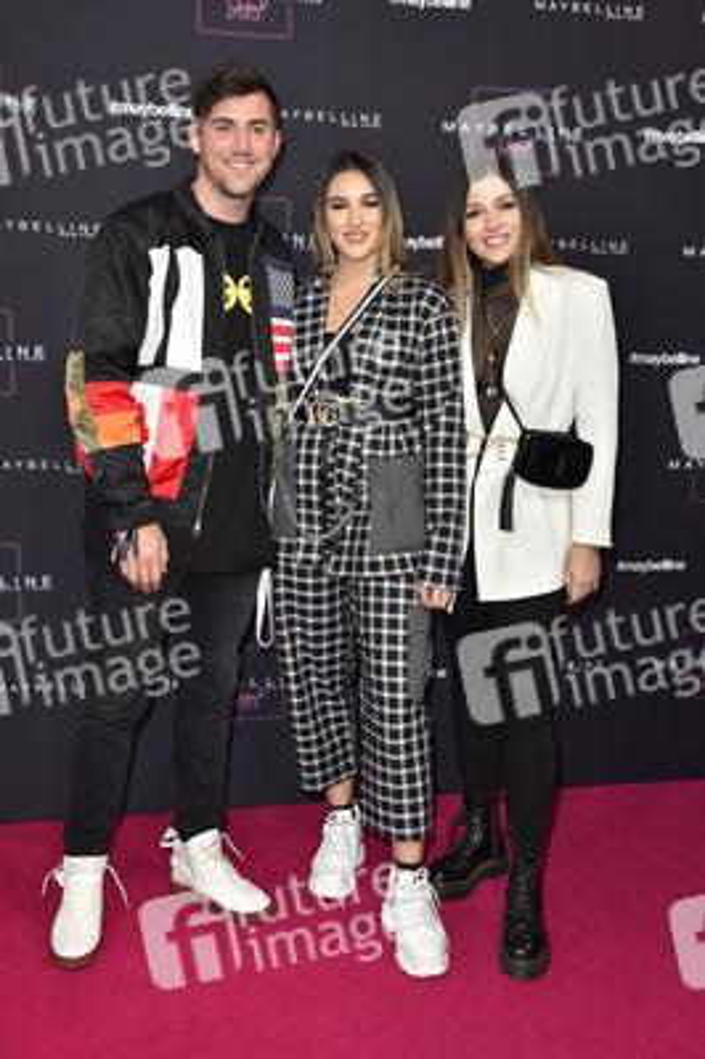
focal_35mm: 38
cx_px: 352
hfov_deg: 35.0
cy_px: 530
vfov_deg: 50.7
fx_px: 1118
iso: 640
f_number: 5.6
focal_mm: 38
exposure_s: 1/160
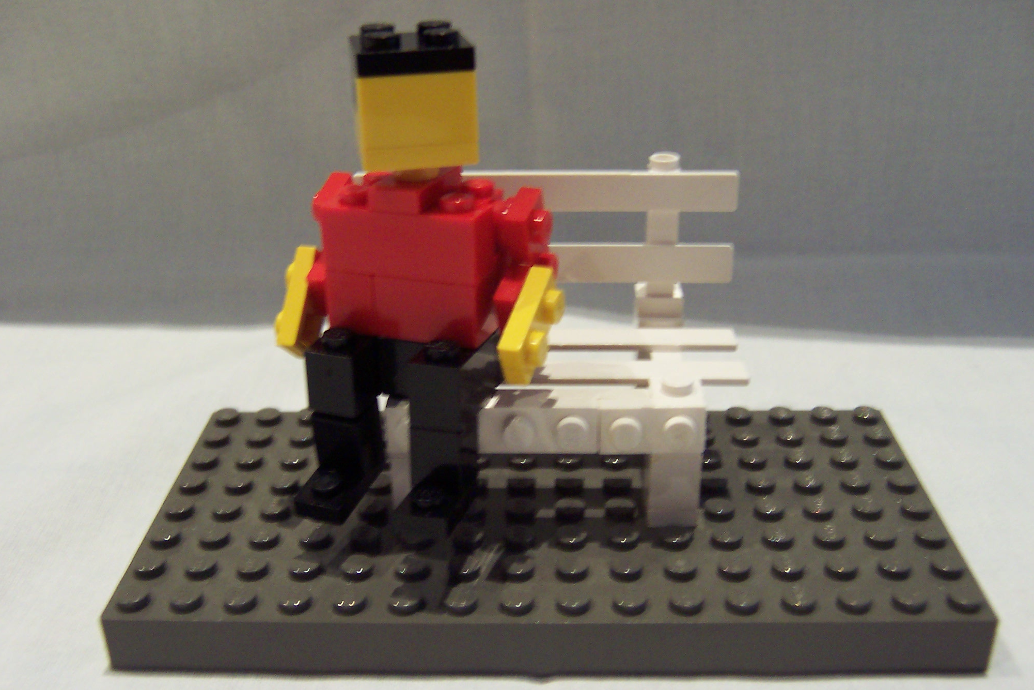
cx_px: 518
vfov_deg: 35.0
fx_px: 1091
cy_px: 377
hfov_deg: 50.7
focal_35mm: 38
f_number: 2.8
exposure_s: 1/20
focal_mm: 5.6
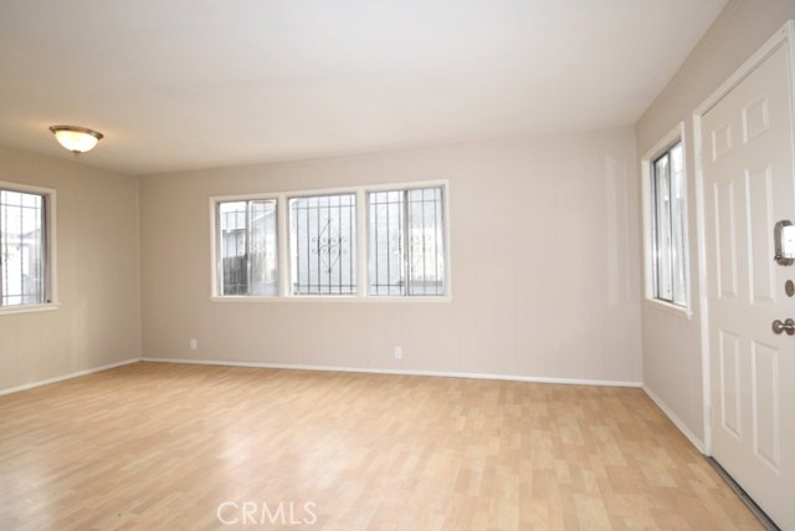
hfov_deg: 90.0
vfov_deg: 67.4
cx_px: 398
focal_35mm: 18
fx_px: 398
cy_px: 266
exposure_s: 1/125
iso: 220
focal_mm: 12
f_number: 5.6
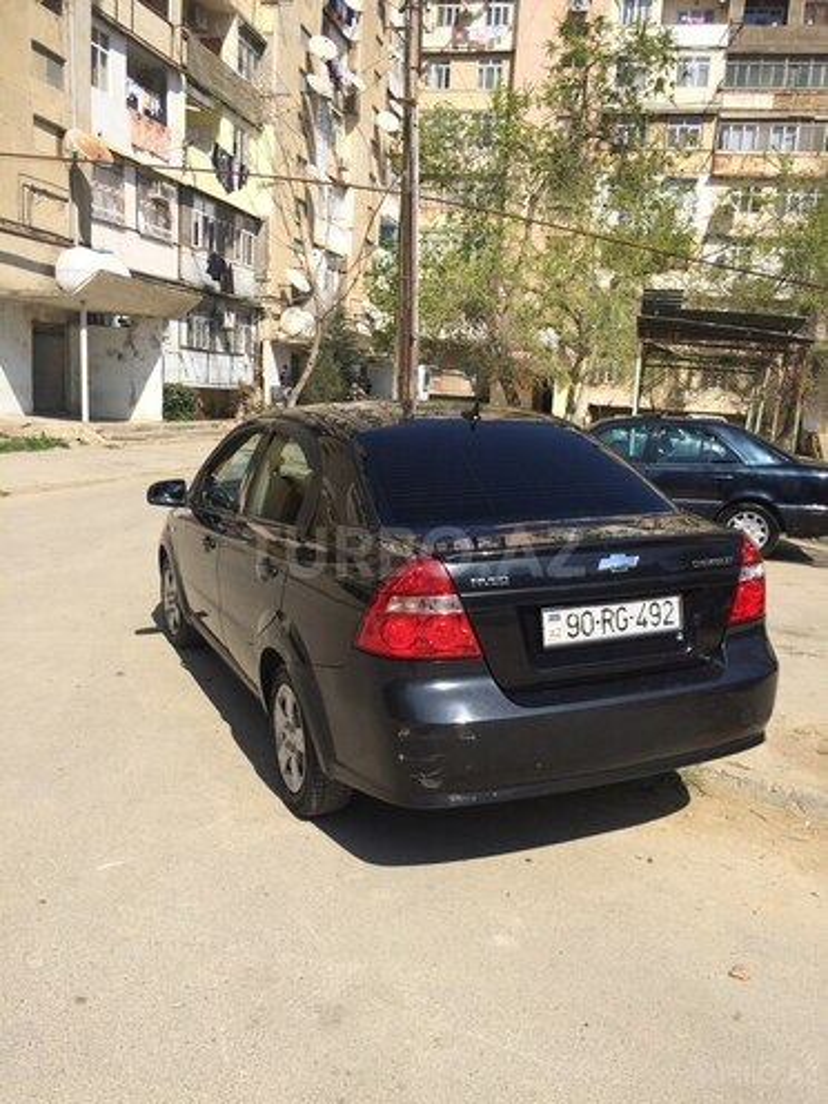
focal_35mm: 29
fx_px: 925
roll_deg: -4.0
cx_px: 414
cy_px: 552
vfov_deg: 61.7
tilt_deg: -16.2
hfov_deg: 48.2
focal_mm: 4.15
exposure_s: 1/2053
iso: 32
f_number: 2.2
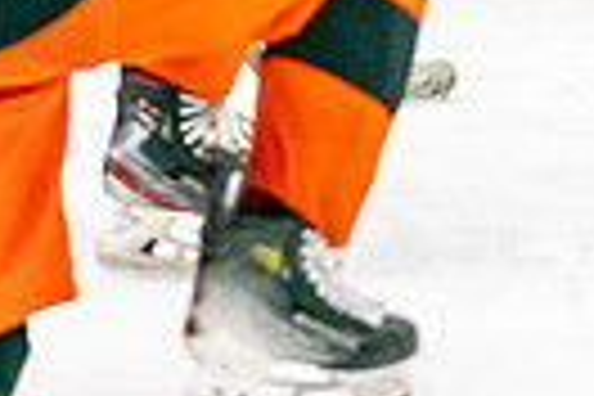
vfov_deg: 3.3
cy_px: -385
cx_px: 639
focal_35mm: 408
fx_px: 6731
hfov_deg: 5.0
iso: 3200
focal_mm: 93
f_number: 2.8
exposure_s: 1/1250
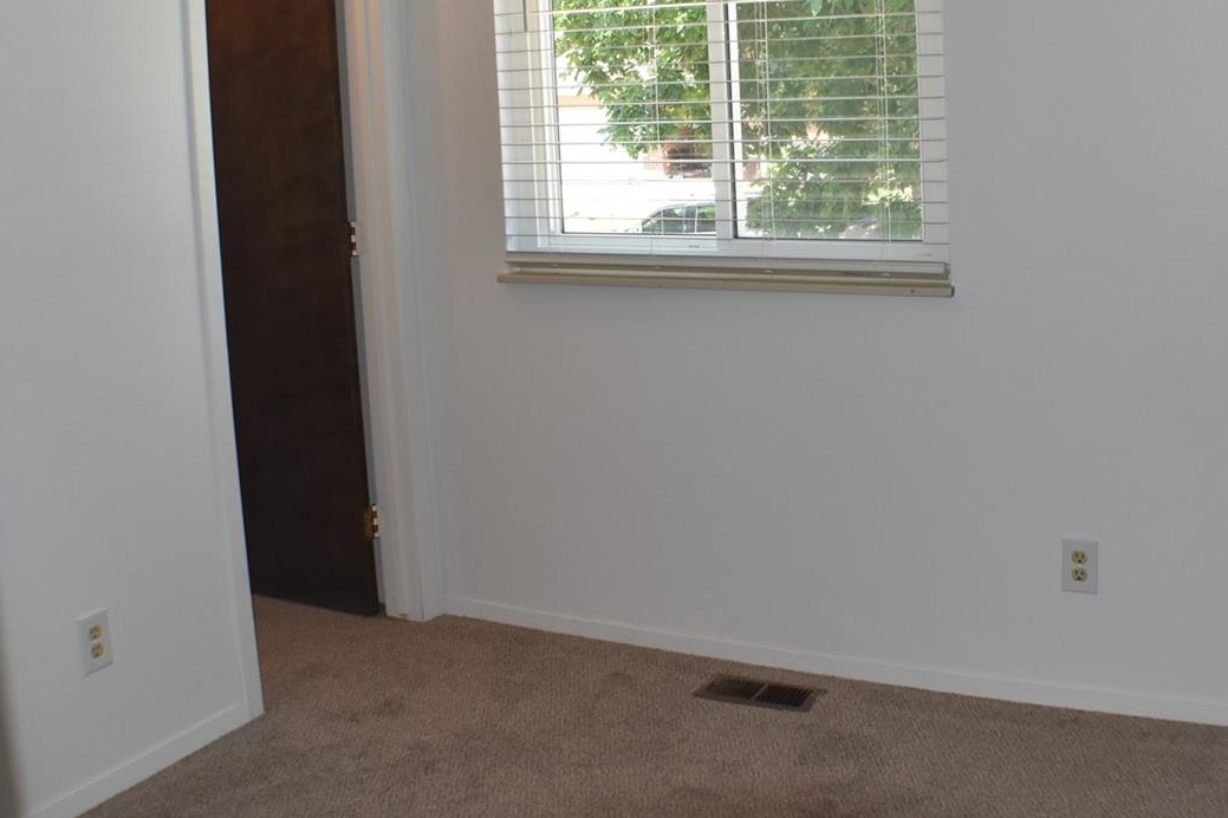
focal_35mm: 58
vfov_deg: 23.2
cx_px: 742
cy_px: 206
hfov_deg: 34.5
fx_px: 1970
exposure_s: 1/125
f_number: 5.6
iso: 640
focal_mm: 25
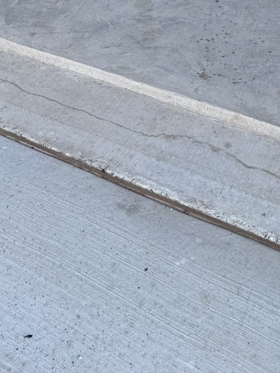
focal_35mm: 51
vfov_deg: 25.7
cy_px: -212
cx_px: 214
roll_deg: +0.0
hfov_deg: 28.1
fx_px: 550
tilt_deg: -2.1
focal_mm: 2.22
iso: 40
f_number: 2.2
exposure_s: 1/280
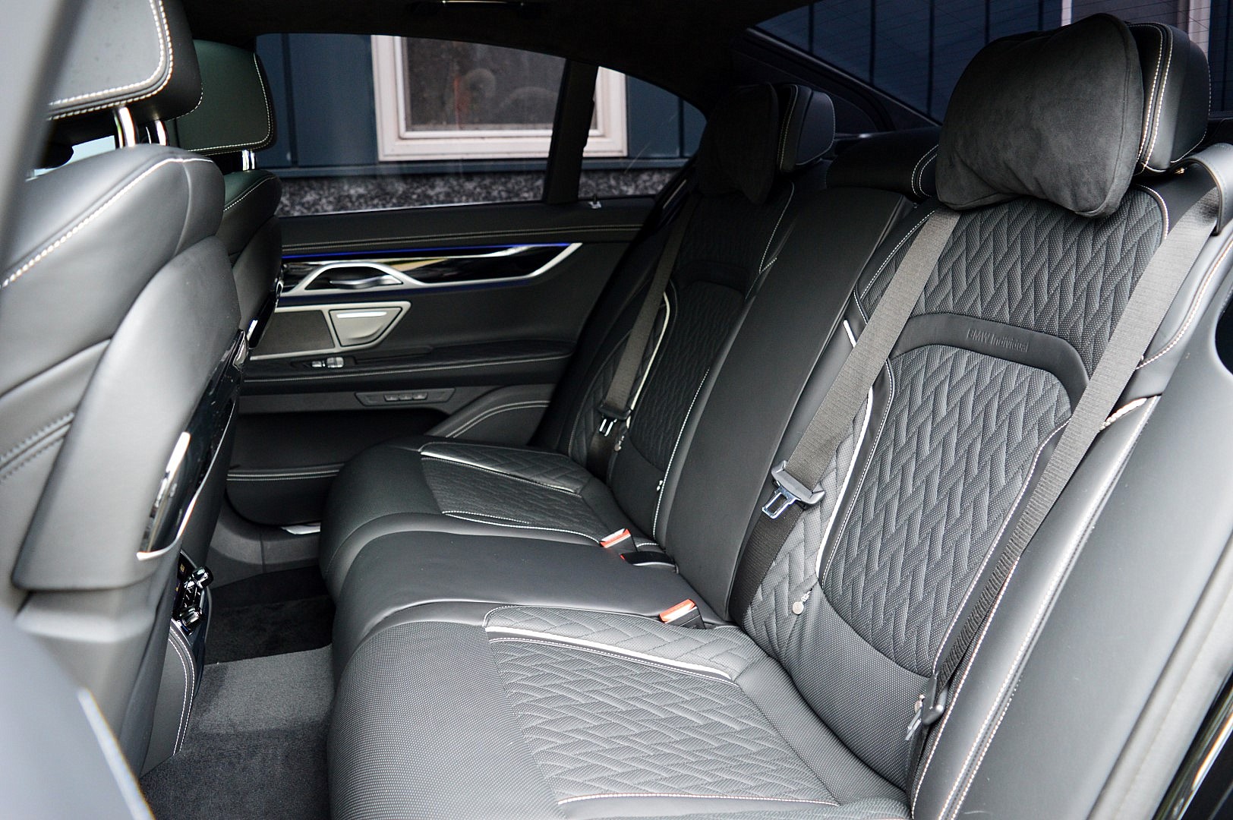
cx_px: 616
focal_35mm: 27
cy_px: 410
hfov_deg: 67.4
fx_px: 924
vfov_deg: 47.9
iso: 800
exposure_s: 1/60
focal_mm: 18
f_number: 4
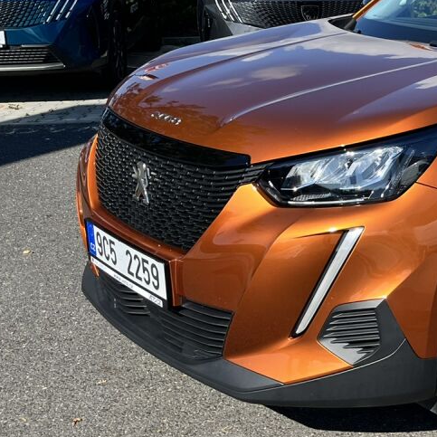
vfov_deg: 26.3
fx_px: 928
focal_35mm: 65
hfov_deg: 23.7
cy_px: 143
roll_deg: +0.1
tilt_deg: -13.3
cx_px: 551
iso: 50
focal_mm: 5.1
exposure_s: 1/2309
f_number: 1.6
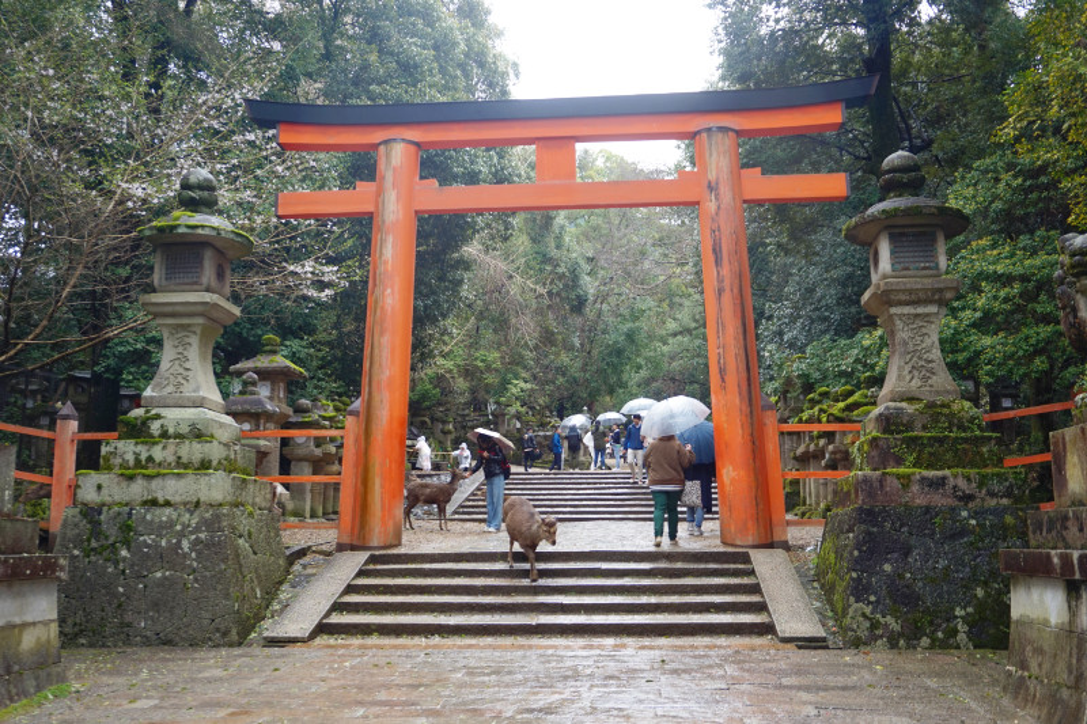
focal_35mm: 34
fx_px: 1041
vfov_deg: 38.3
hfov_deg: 55.1
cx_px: 544
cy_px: 362
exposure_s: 1/60
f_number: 4
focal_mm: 23
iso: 100
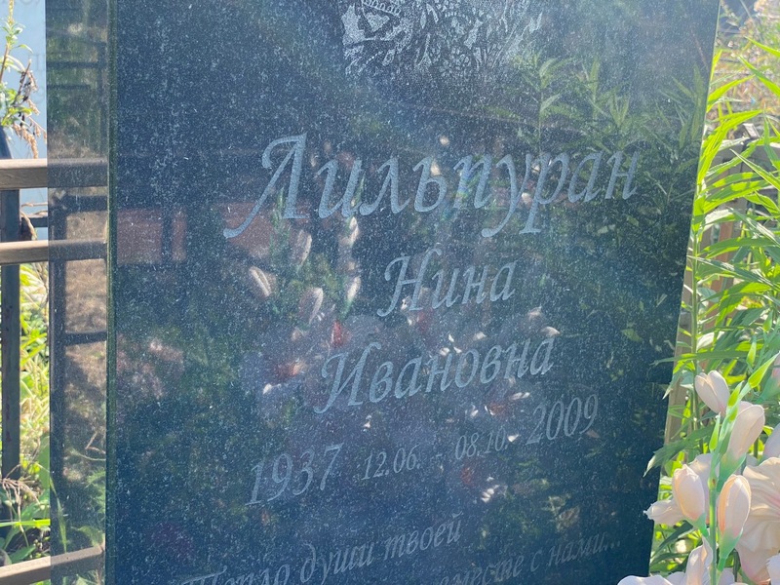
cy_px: 292
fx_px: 1172
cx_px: 390
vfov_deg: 28.0
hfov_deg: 36.8
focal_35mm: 52
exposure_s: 1/347
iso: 20
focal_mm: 6
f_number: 2
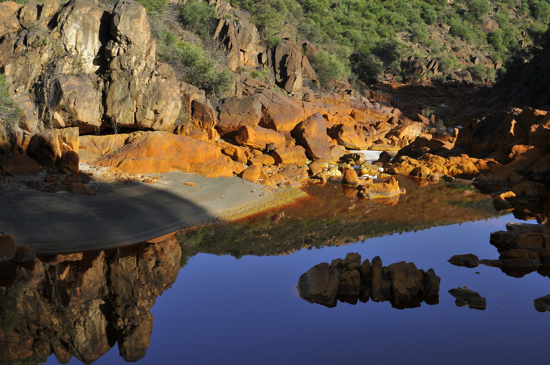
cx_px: 275
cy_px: 182
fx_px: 641
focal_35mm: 42
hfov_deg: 46.4
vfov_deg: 31.8
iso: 200
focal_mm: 28
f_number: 11
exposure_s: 1/60
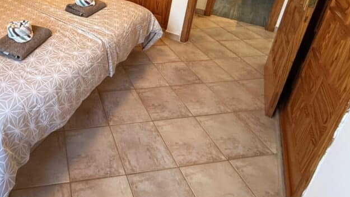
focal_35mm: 25
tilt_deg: -17.5
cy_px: -11
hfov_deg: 67.4
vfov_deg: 39.2
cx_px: 72
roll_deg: -1.9
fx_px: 232
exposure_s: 1/100
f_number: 2.2
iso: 250
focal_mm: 2.22
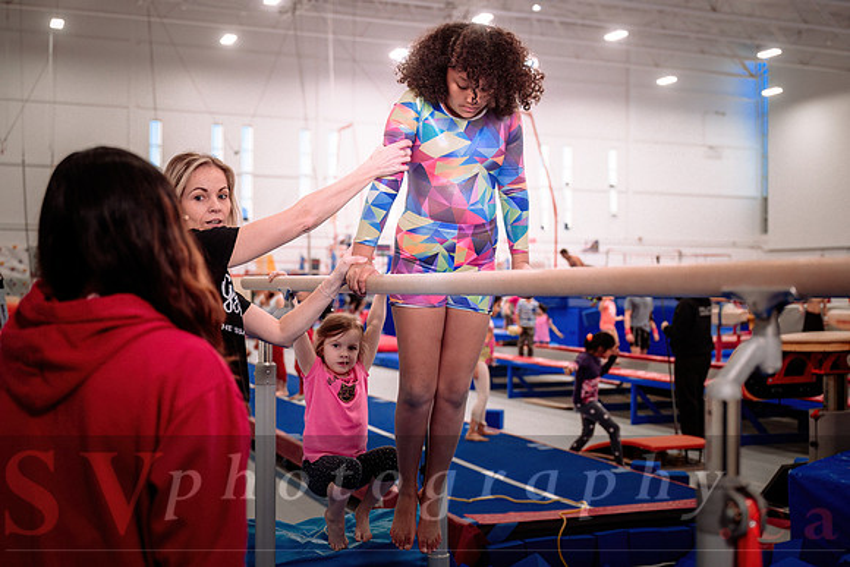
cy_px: 266
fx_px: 1087
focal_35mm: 46
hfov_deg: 42.7
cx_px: 451
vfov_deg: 29.2
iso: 1600
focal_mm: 40
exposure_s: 1/400
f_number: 2.8
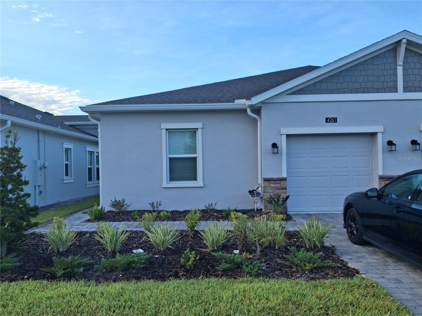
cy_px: 158
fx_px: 329
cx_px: 211
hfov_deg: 65.3
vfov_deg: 51.4
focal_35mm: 27
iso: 25
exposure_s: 1/363
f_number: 1.8
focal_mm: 4
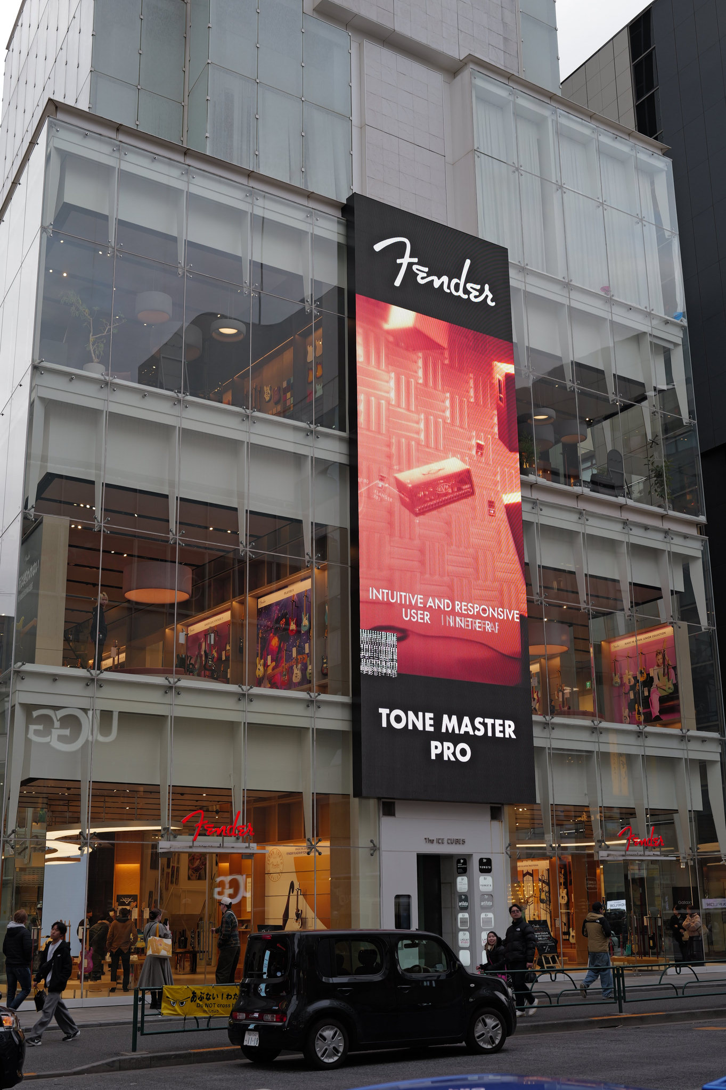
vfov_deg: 45.5
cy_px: 545
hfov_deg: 31.2
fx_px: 1302
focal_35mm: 43
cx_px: 363
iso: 100
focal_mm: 43
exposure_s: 1/125
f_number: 3.5
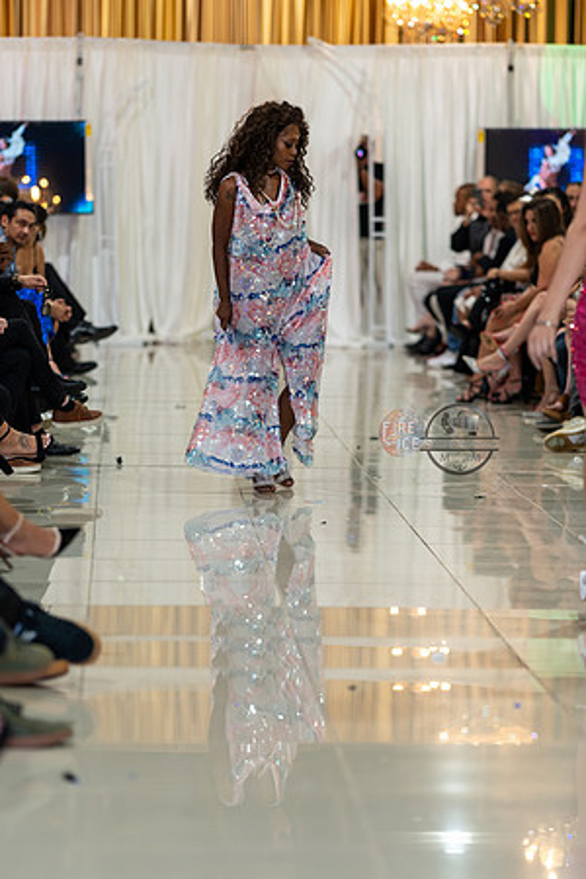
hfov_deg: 10.8
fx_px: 3101
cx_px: 293
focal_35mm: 127
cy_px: 440
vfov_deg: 16.1
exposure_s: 1/160
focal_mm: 85
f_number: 1.4
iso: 100
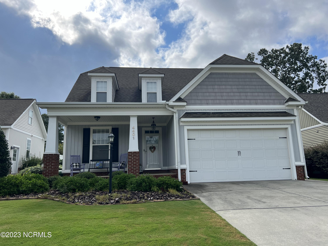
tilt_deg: +11.0
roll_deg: +2.1
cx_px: 164
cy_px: 123
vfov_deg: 53.1
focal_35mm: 26
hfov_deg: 67.3
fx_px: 246
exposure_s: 1/4274
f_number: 1.5
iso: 50
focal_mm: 5.7
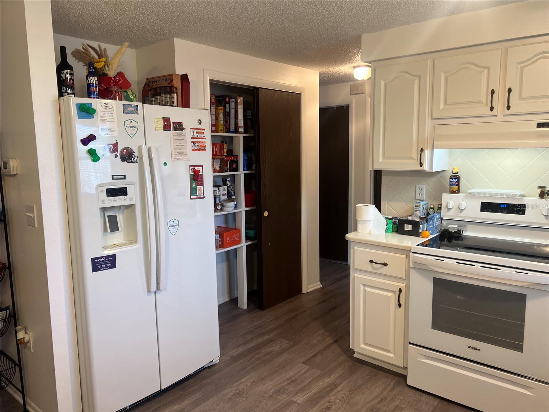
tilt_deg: -6.4
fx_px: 412
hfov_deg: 67.3
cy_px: 206
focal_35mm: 26
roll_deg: +0.1
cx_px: 274
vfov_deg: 53.1
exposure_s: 1/60
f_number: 1.5
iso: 80
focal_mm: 5.7
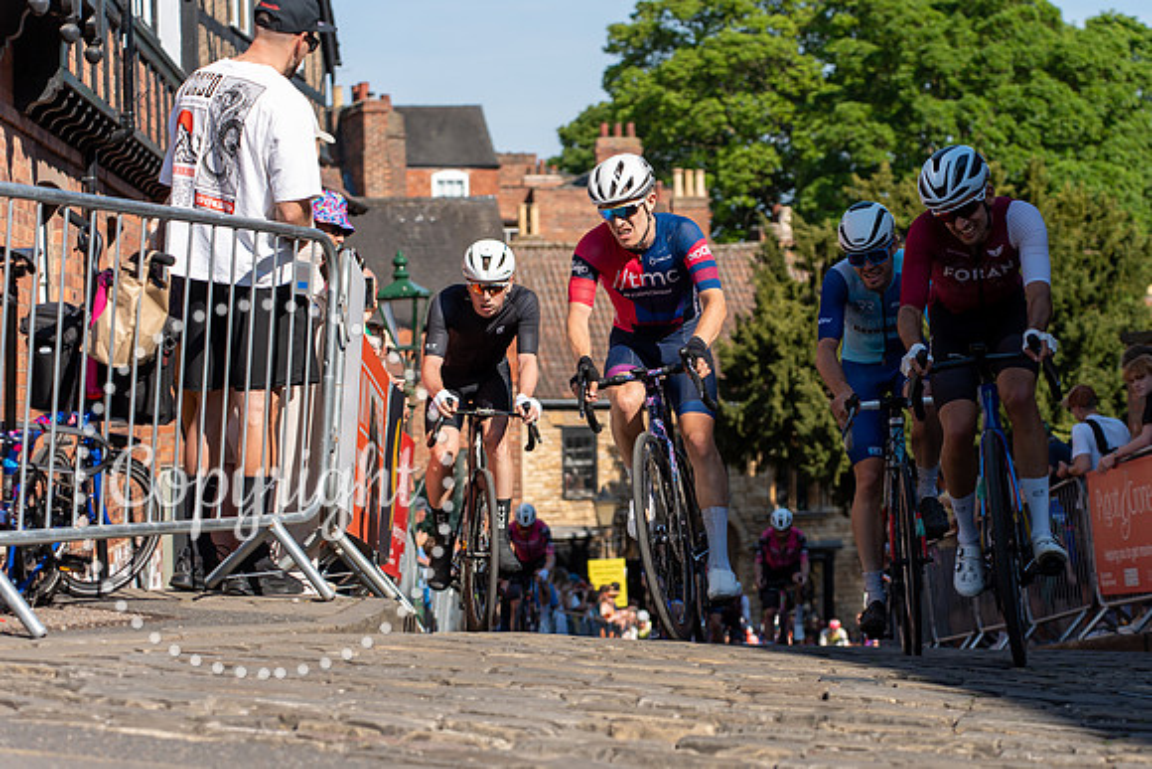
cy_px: 479
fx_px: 2910
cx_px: 717
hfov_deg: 22.3
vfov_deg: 15.0
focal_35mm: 91
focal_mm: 73
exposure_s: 1/1000
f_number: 3.5
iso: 100
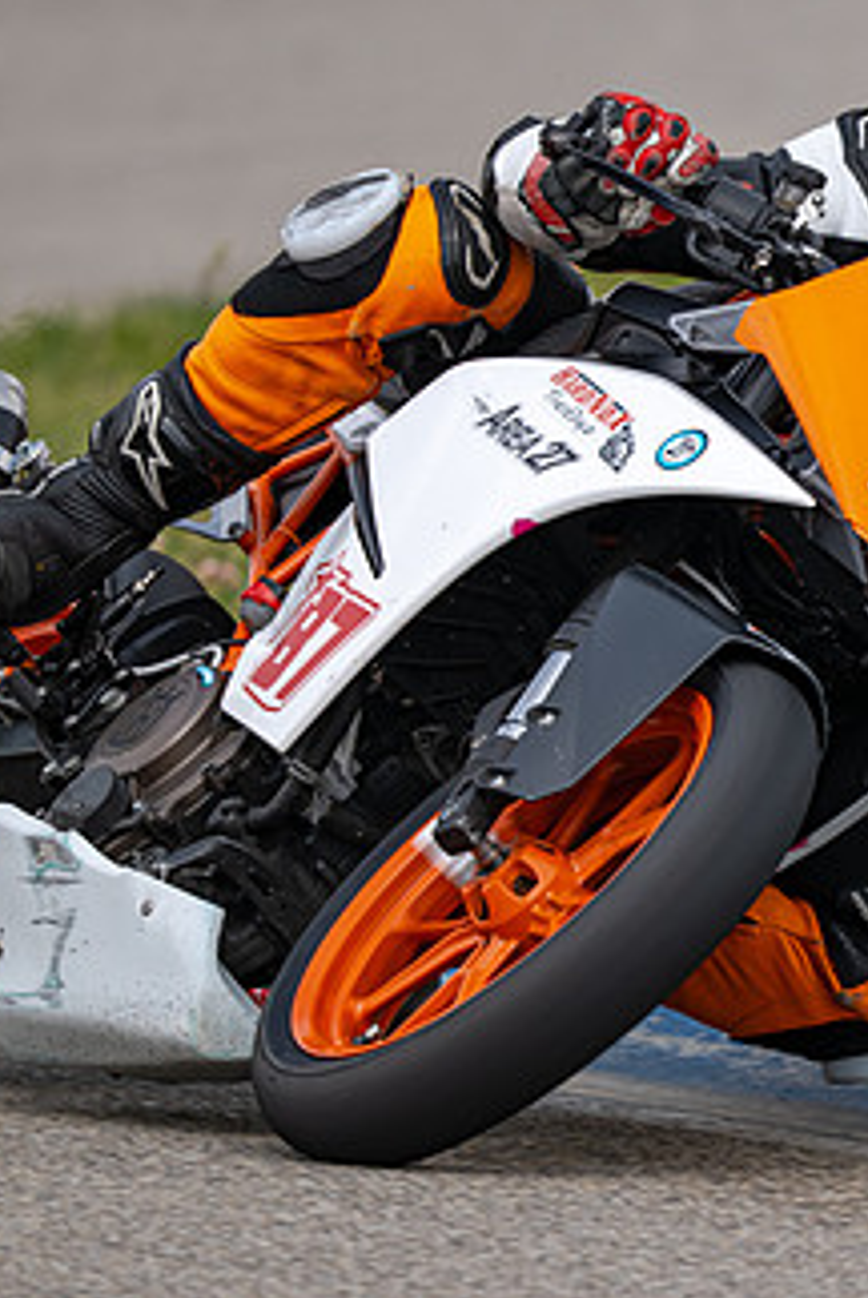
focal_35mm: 1058
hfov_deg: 1.3
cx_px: 980
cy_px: 616
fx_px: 38180
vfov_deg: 1.9
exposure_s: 1/1000
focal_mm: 530
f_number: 6.3
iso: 220
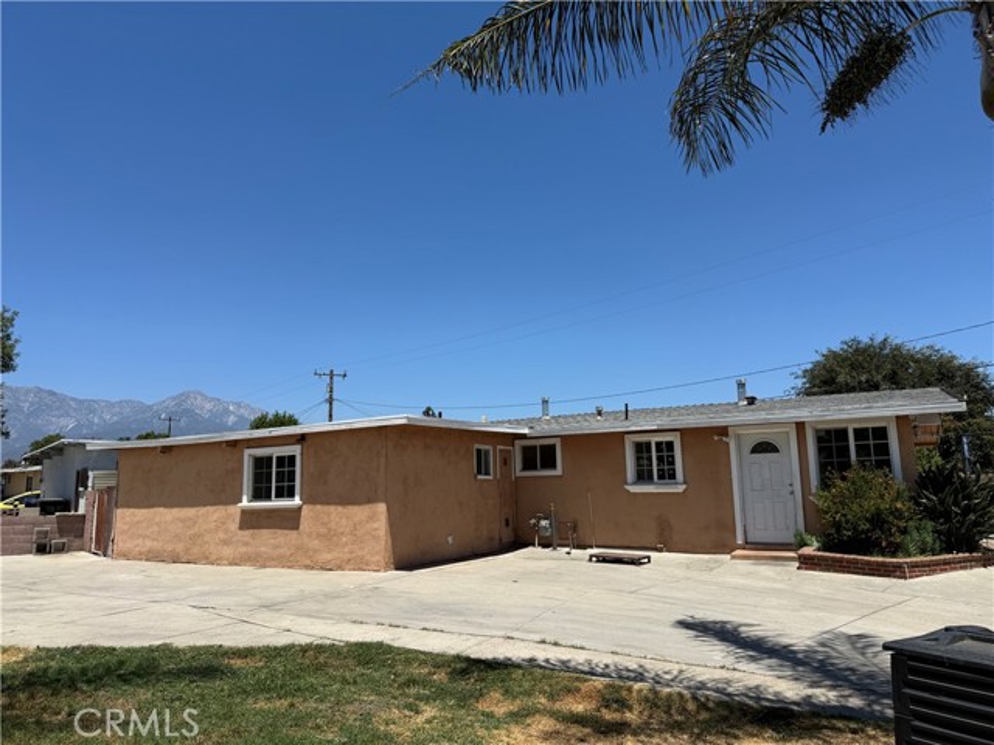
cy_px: 372
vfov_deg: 56.8
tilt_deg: +9.0
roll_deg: +1.5
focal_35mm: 24
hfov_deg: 71.6
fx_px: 689
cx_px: 497
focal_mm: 6.76
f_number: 1.78
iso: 80
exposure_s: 1/6173
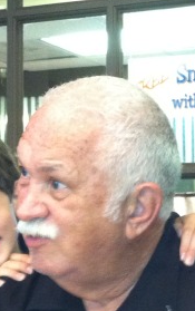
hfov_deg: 12.2
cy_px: 229
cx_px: 203
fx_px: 899
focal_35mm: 106
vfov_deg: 19.5
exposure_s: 1/15
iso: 320
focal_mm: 3.85
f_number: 2.8
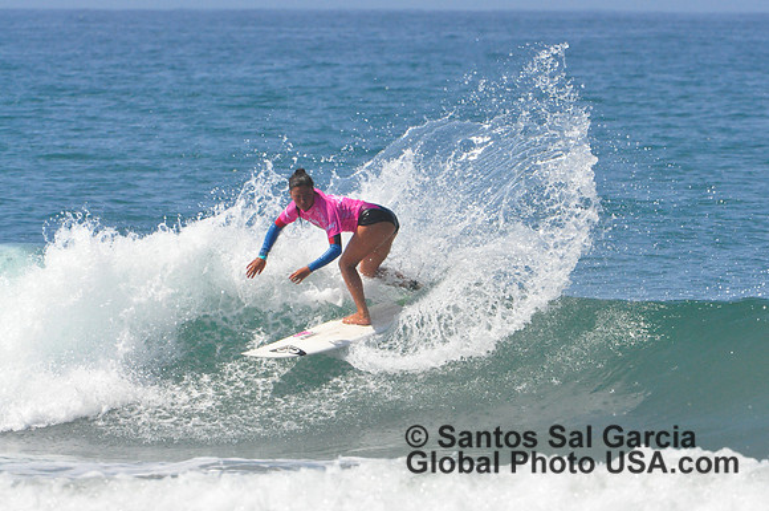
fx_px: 17598
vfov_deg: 1.7
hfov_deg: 2.5
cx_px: 384
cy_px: 256
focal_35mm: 825
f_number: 14
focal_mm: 550
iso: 1250
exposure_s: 1/1000
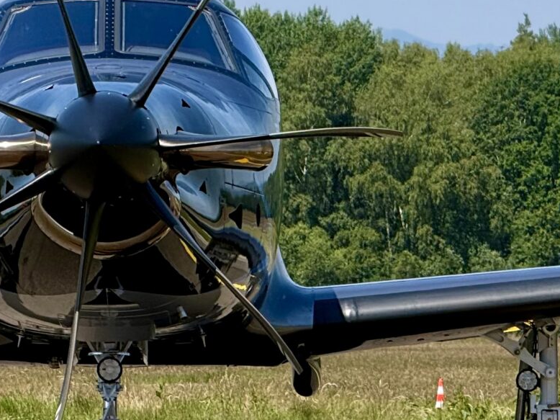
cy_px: 166
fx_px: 6388
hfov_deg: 5.0
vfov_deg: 3.8
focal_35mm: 395
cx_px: 213
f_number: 2.8
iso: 50
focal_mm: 15.66
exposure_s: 1/1451
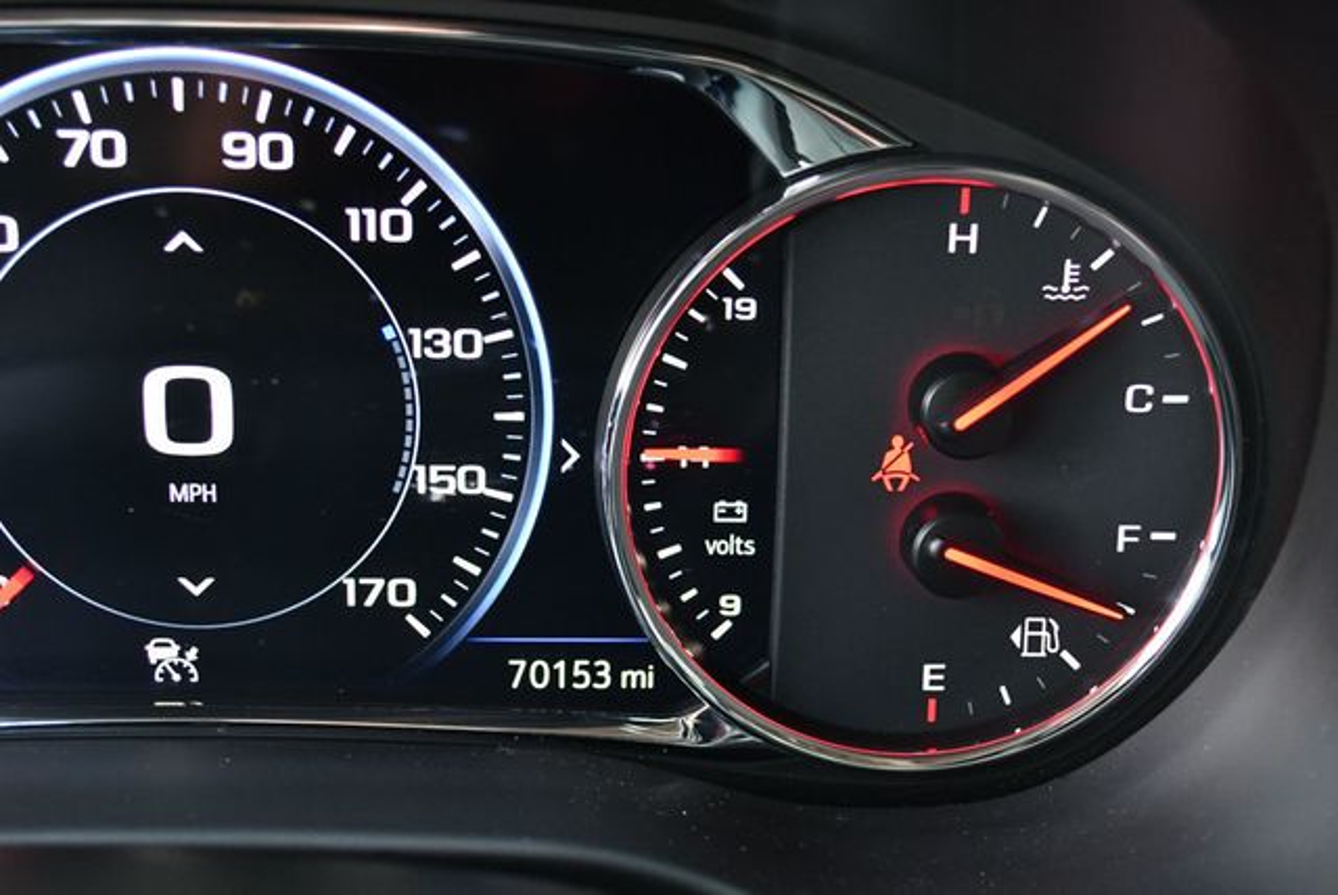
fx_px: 2083
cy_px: 448
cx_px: 669
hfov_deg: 35.6
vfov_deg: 24.2
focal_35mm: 56
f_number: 4.5
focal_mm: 28
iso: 1250
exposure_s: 1/125
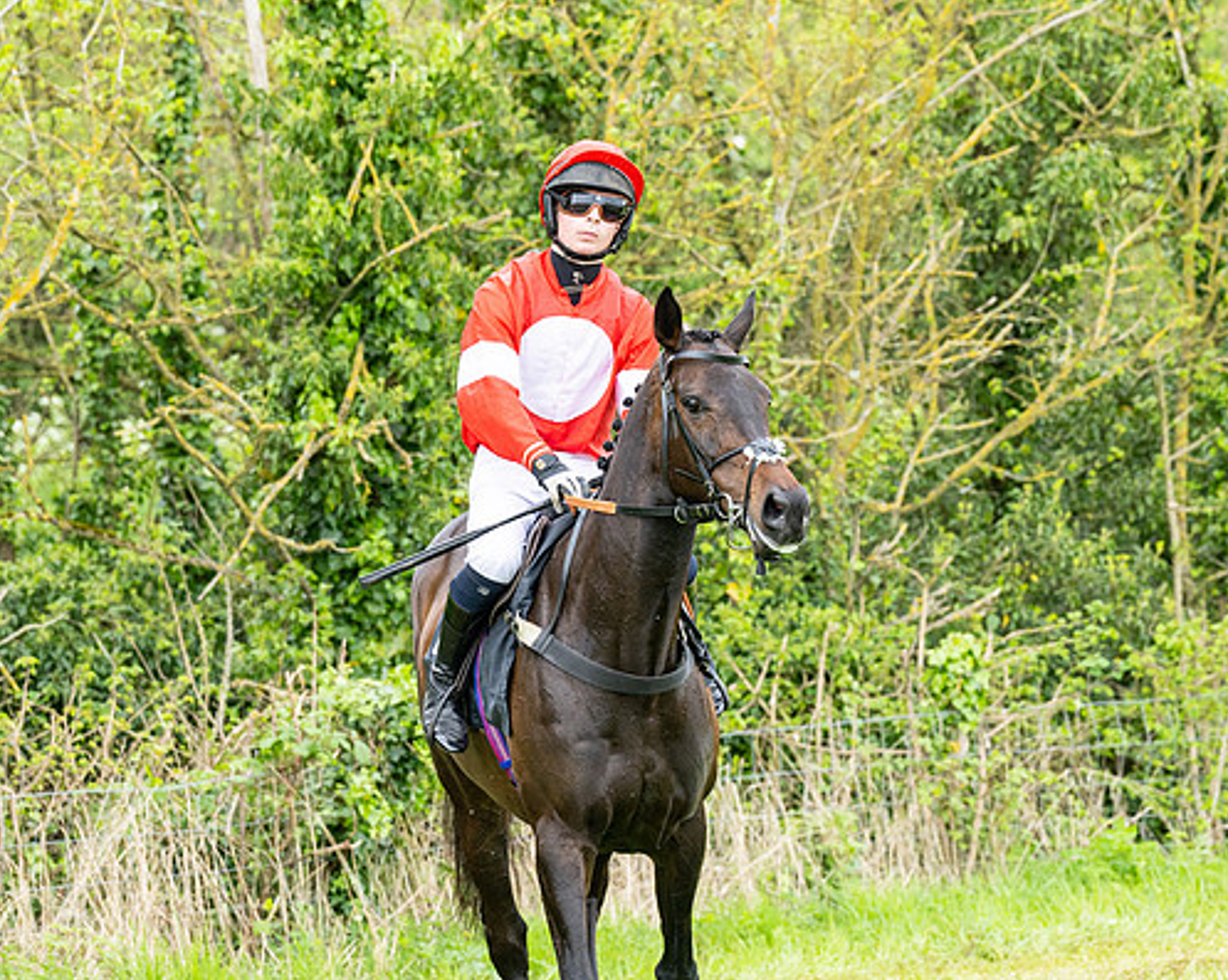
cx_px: 619
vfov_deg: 6.3
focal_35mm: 245
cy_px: 503
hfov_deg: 7.9
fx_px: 8899
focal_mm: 145
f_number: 5
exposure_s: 1/500
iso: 400
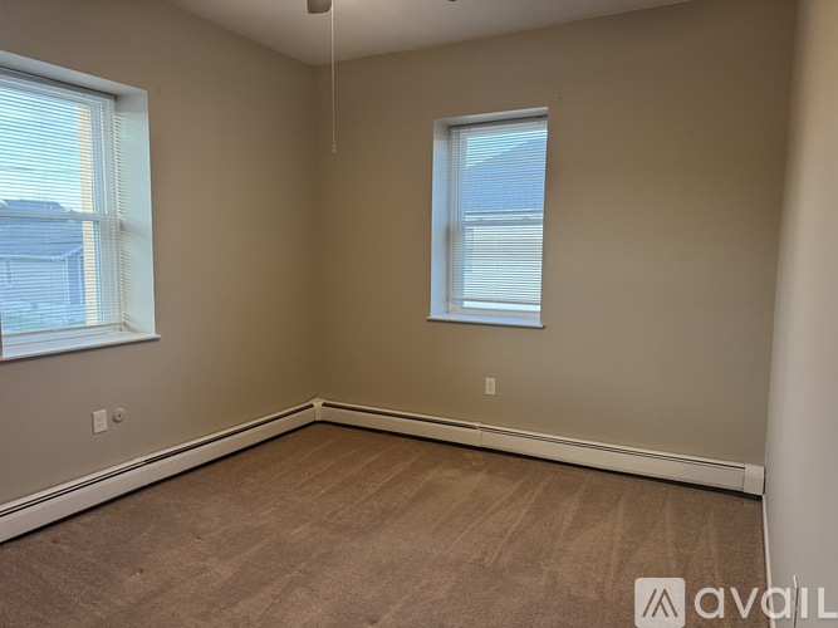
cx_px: 419
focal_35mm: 24
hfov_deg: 71.6
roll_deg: -0.3
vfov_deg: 56.8
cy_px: 314
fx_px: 581
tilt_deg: -6.3
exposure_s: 1/60
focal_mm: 6.76
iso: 250
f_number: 1.78
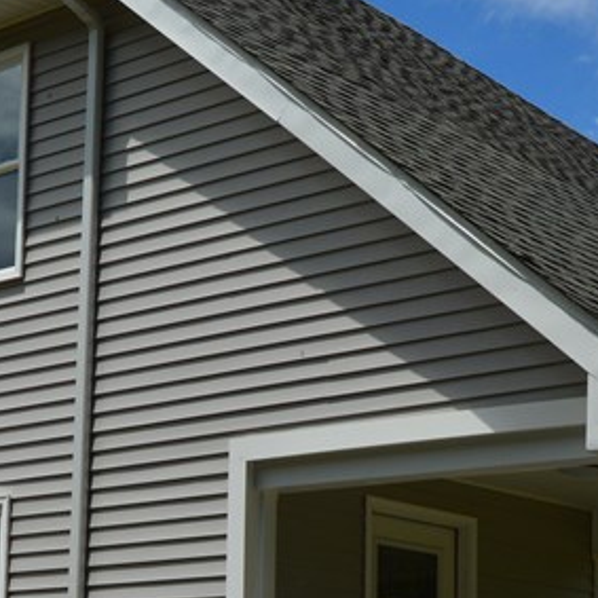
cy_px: 539
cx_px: 257
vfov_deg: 19.4
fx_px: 1720
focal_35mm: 88
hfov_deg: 19.7
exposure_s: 1/500
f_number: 11
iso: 220
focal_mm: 18
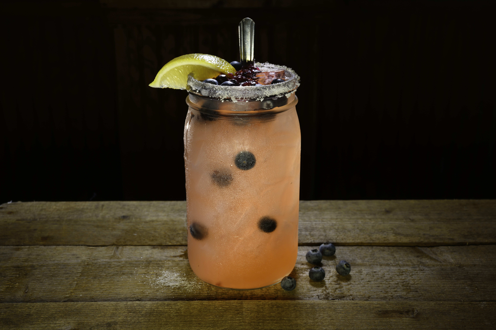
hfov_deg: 41.9
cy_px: 165
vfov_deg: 28.6
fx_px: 648
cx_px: 248
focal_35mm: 47
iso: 64
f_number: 11
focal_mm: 47
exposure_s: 1/5
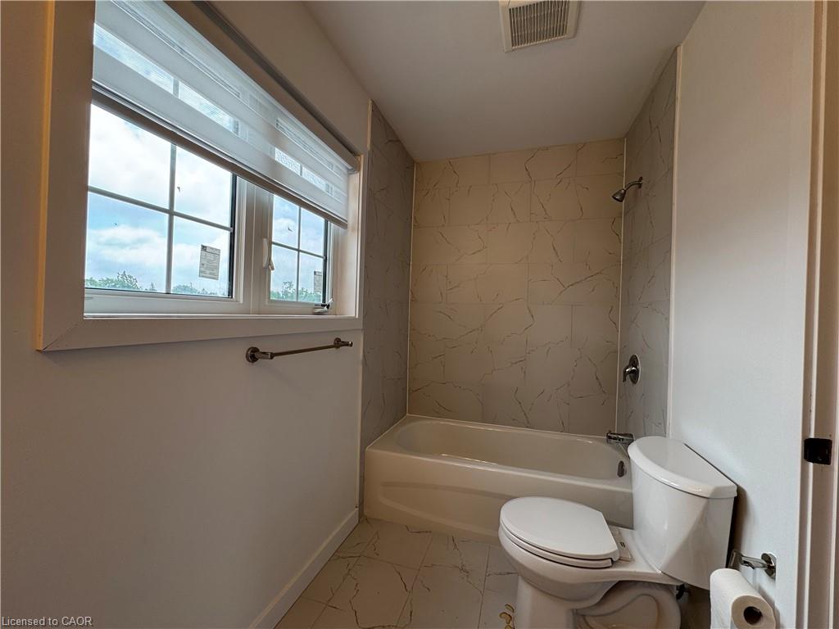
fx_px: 339
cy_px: 314
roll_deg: -0.7
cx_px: 420
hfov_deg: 102.1
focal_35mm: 14
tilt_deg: +1.0
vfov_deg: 85.7
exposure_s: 1/138
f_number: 2.2
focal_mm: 2.22
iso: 40
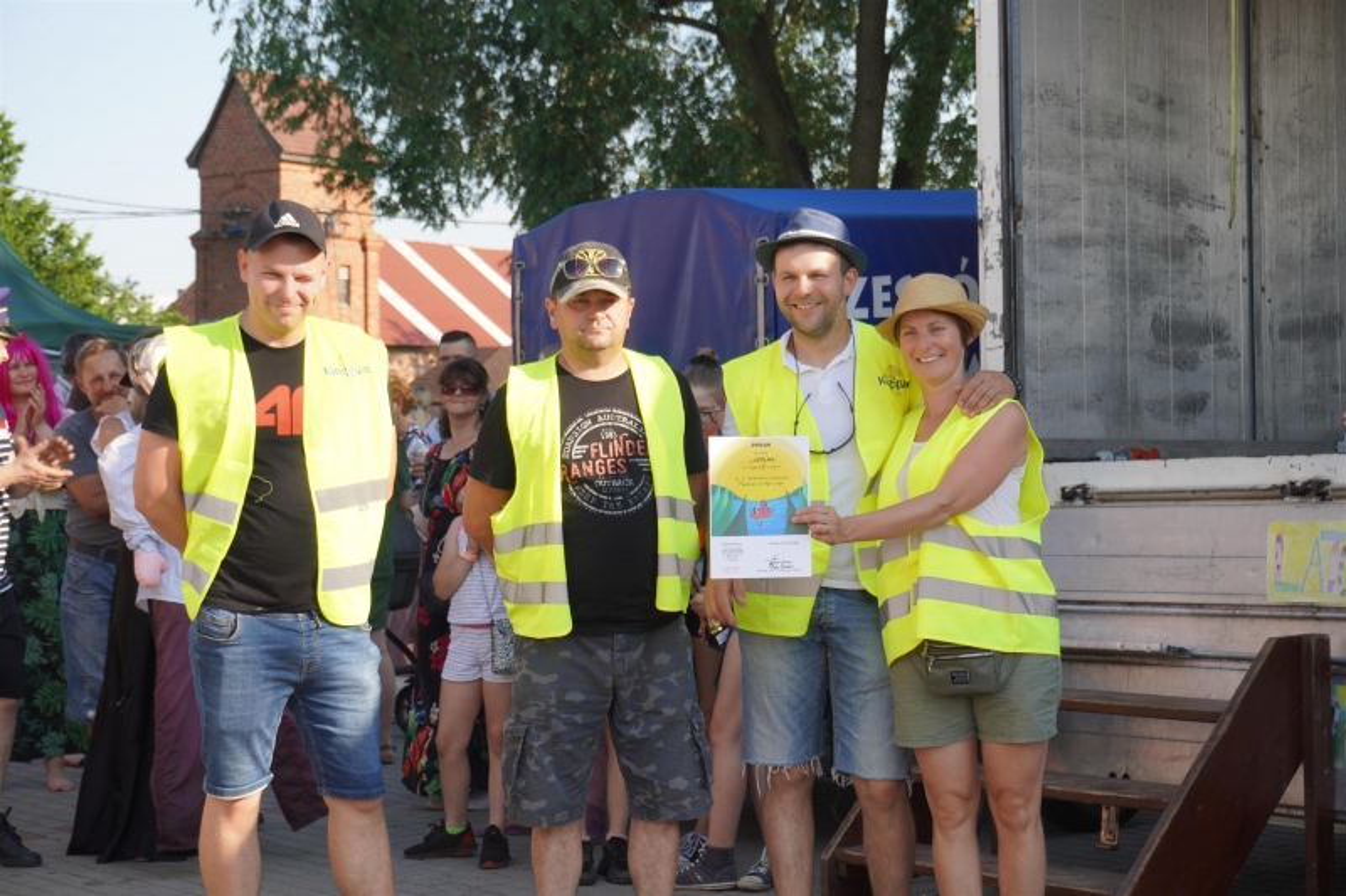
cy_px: 448
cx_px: 673
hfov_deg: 30.5
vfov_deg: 20.6
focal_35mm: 66
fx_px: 2467
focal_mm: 44
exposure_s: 1/200
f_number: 5.6
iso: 100
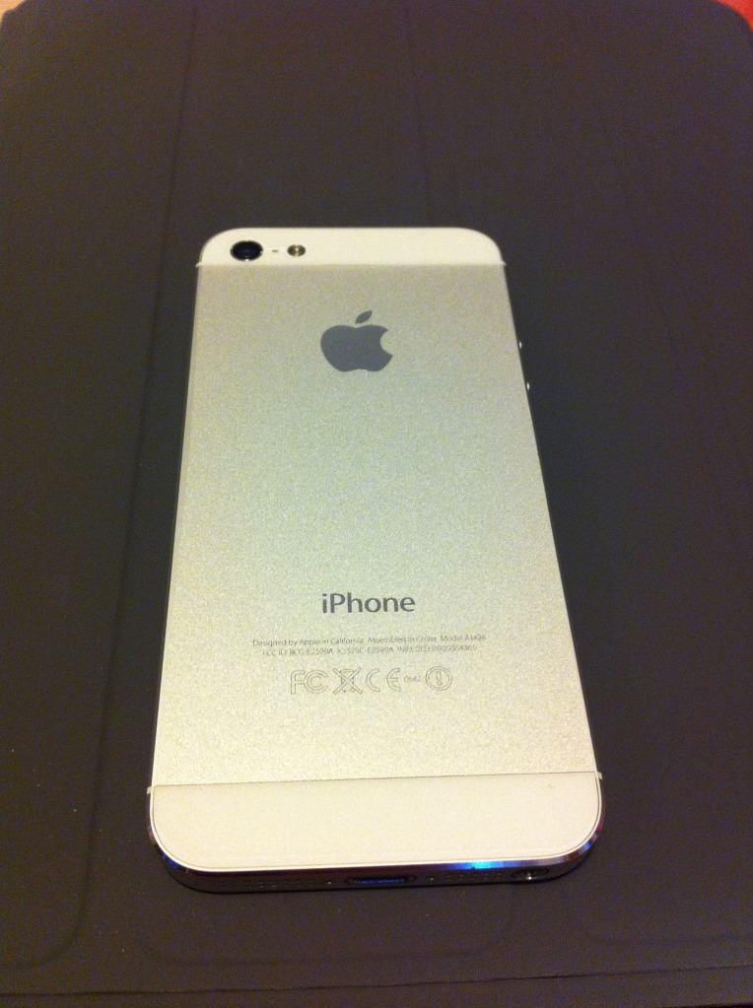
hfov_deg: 40.6
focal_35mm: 35
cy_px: 504
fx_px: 1018
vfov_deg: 52.7
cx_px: 376
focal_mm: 3.9
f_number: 2.8
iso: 250
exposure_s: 1/15
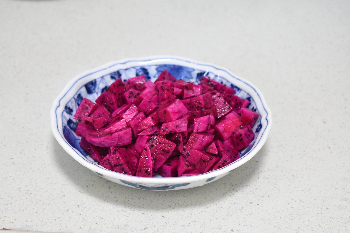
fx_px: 758
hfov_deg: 26.0
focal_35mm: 78
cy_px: 116
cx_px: 175
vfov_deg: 17.5
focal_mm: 52
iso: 6400
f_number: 5.6
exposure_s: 1/80
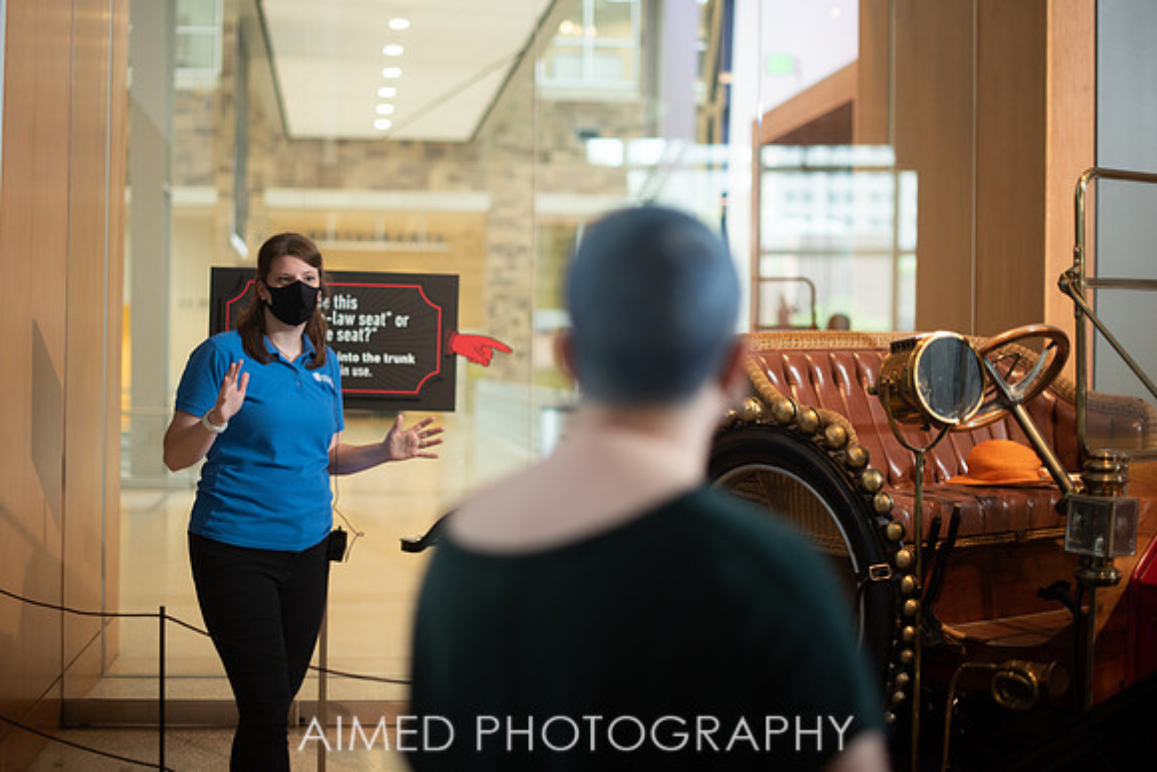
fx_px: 1756
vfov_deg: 24.8
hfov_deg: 36.4
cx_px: 530
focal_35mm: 55
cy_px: 358
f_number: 1.8
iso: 500
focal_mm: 50
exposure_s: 1/200
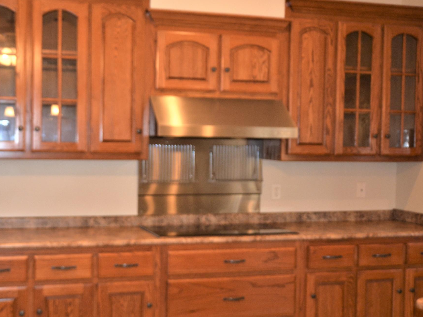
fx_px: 611
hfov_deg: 37.9
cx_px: 157
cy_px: 170
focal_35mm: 50
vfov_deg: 29.1
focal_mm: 20
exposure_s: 1/40
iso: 800
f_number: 3.5
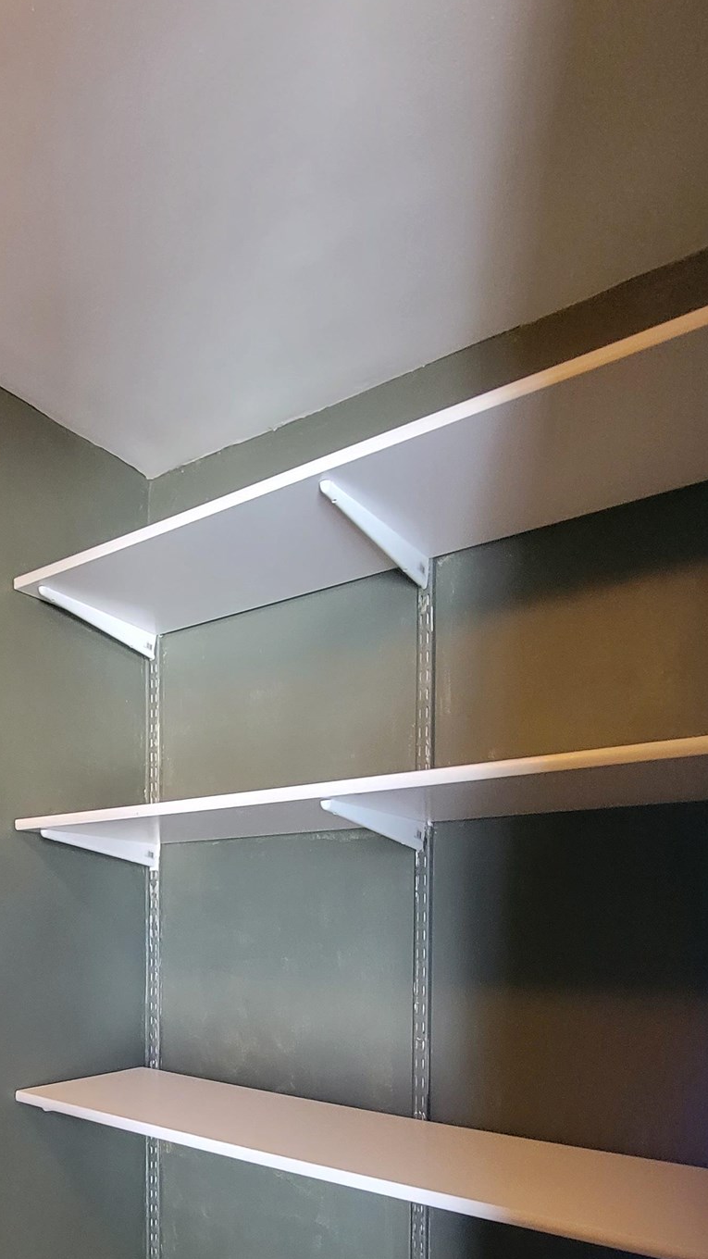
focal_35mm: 24
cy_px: 951
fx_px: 801
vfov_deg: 70.9
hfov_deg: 42.6
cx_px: 36
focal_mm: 2.2
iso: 640
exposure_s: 1/30
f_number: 2.2
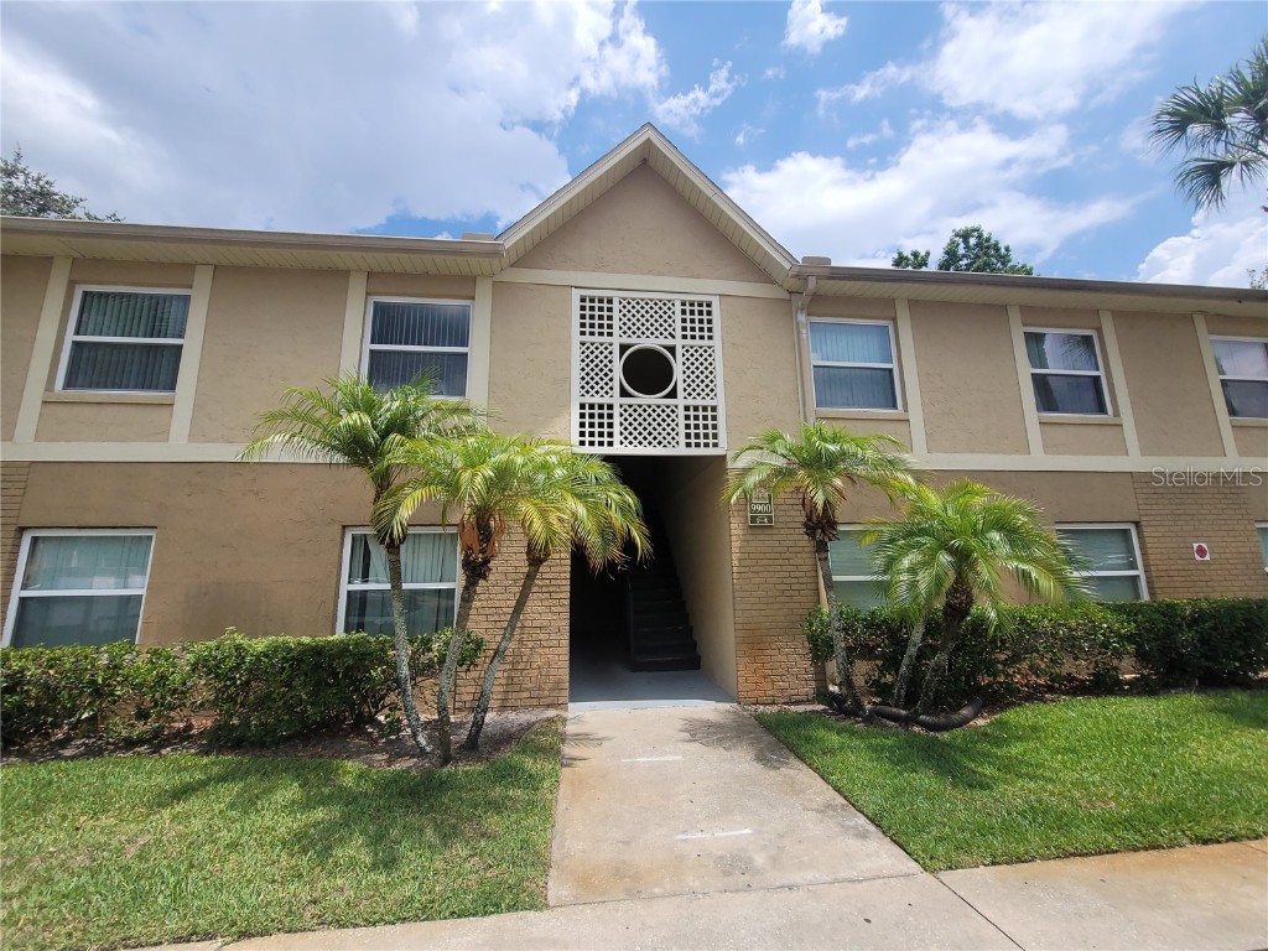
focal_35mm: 13
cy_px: 476
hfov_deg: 106.2
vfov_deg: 89.9
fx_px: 476
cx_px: 634
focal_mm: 2.2
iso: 64
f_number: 2.2
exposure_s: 1/2503
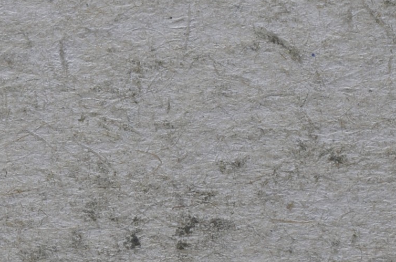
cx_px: -154
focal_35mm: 270
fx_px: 2959
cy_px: 189
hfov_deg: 7.6
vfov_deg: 5.1
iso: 400
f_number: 14
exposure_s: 1/250
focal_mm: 55
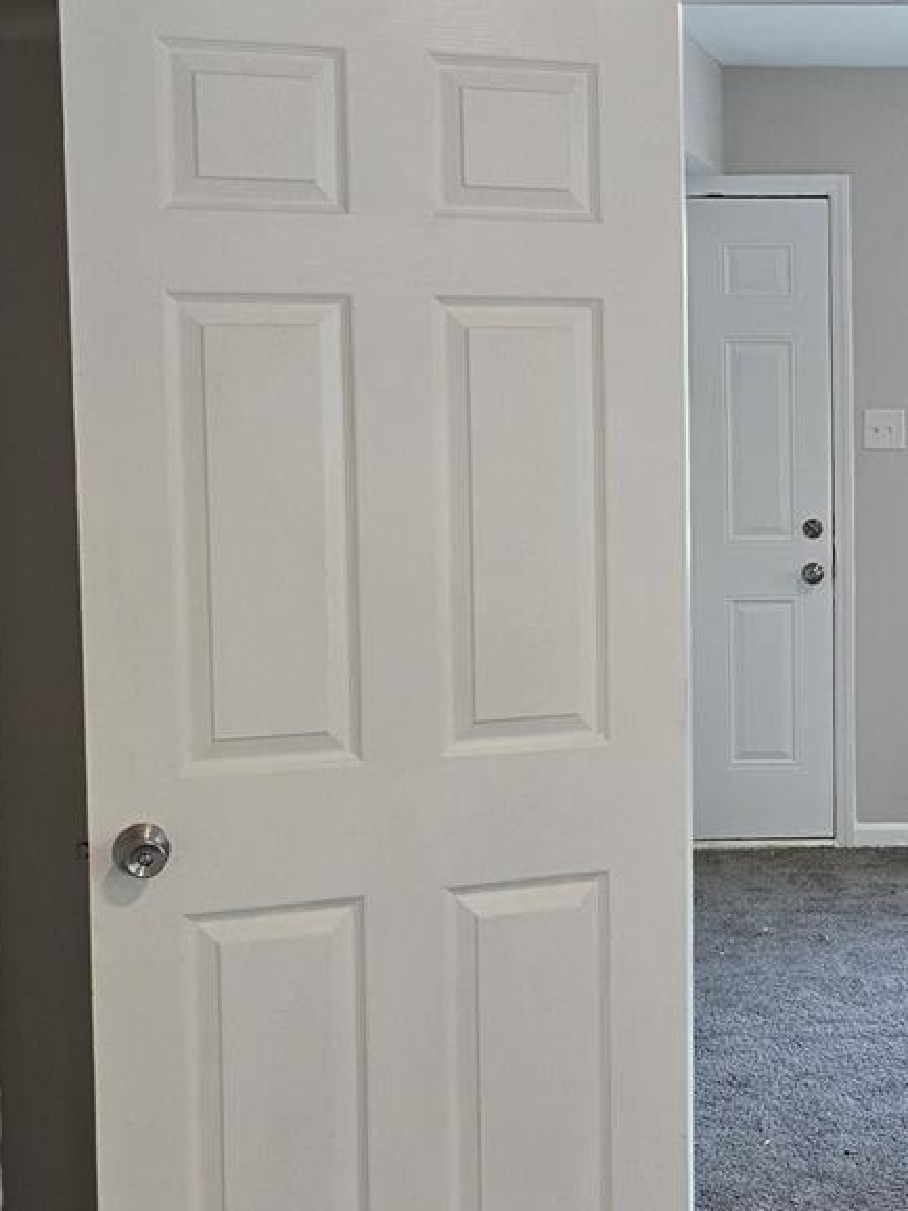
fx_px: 2134
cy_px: 527
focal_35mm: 61
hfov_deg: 22.7
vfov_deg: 31.6
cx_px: 992
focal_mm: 6.3
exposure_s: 1/120
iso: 200
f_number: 1.7
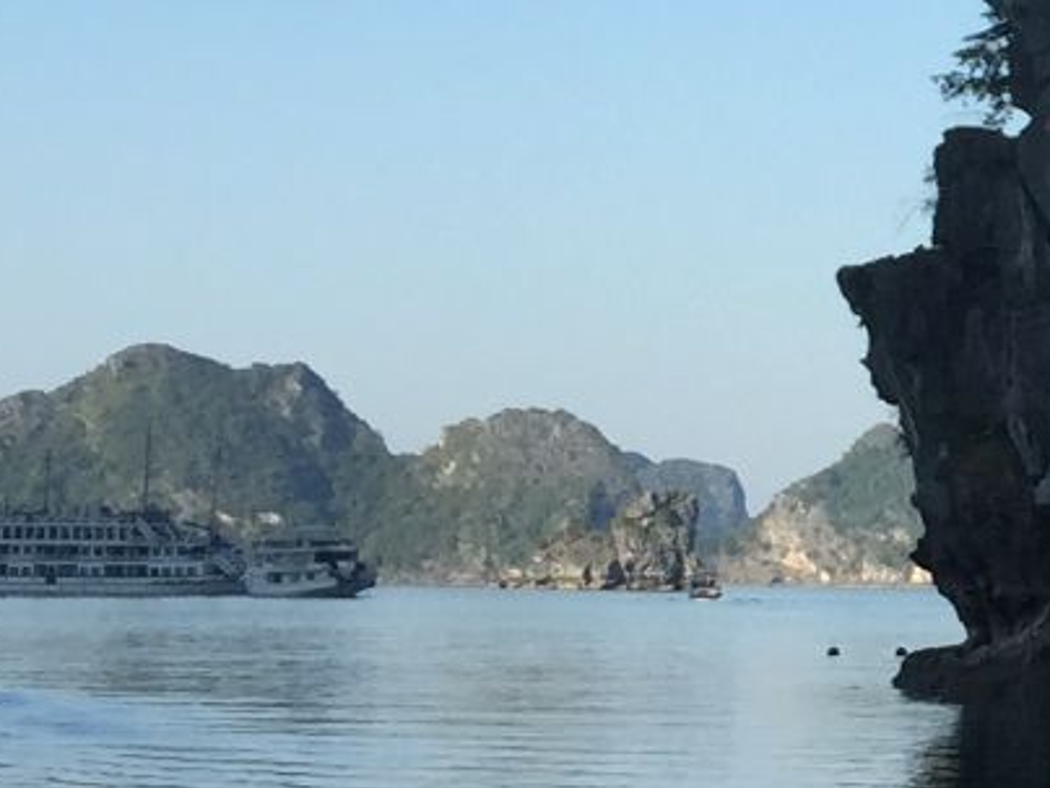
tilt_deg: +3.0
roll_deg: -1.3
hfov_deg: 12.0
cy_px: 309
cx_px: 2103
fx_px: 4459
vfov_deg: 10.1
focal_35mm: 147
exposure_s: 1/989
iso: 32
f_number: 2.2
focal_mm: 4.15
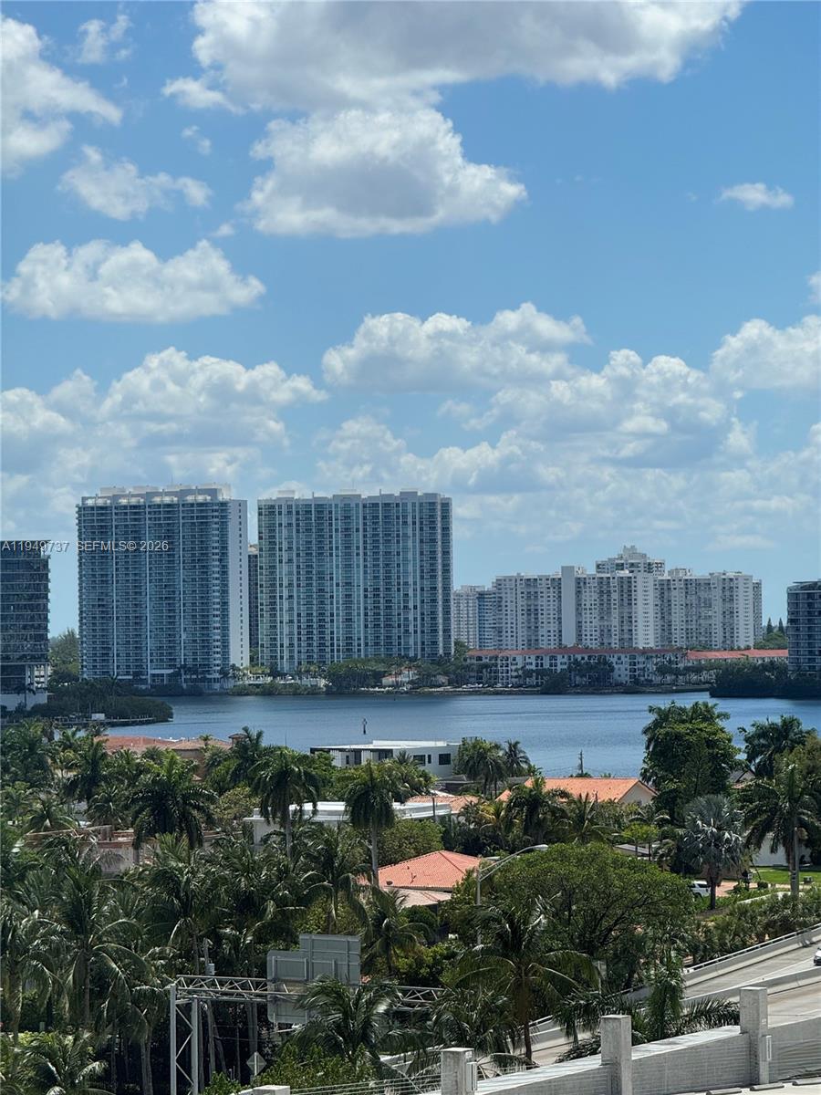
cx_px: 410
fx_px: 3795
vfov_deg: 16.4
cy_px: 548
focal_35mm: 120
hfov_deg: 12.3
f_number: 2.8
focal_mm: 15.66
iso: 50
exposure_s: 1/1546
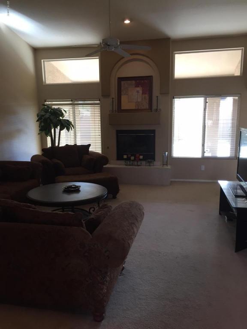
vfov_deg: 61.7
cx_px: 124
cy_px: 164
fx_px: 276
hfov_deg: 48.2
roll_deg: -0.1
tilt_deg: -11.5
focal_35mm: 29
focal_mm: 4.15
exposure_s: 1/30
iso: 32
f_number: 2.2
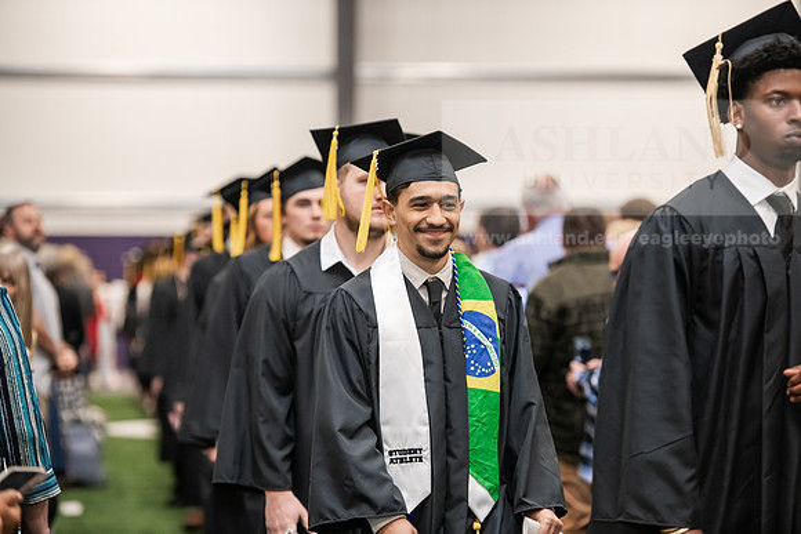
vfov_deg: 9.8
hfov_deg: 14.7
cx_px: 400
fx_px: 3116
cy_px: 267
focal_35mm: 140
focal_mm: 140
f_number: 3.2
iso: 2500
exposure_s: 1/200
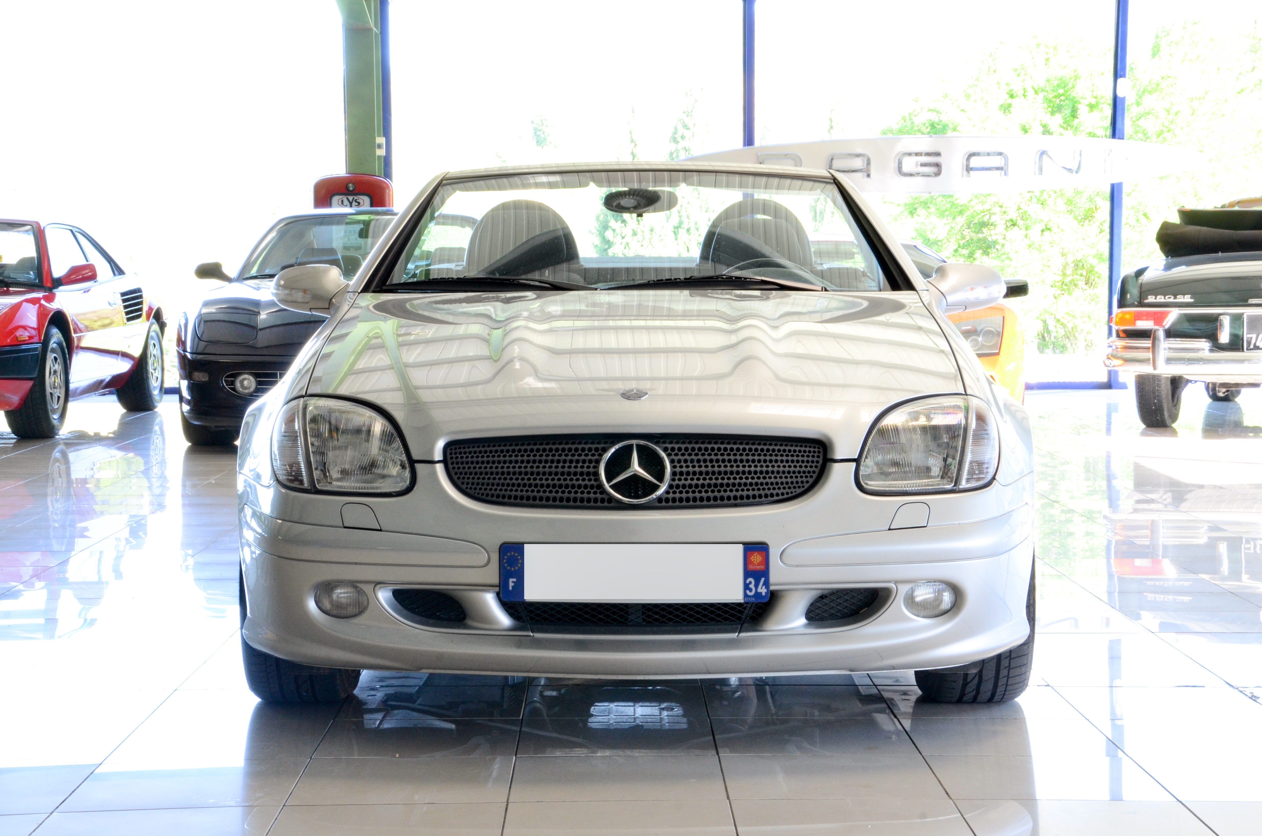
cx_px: 631
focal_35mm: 72
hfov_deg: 28.1
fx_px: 2519
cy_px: 418
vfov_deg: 18.8
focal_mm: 48
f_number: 20
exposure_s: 1/2
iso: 800
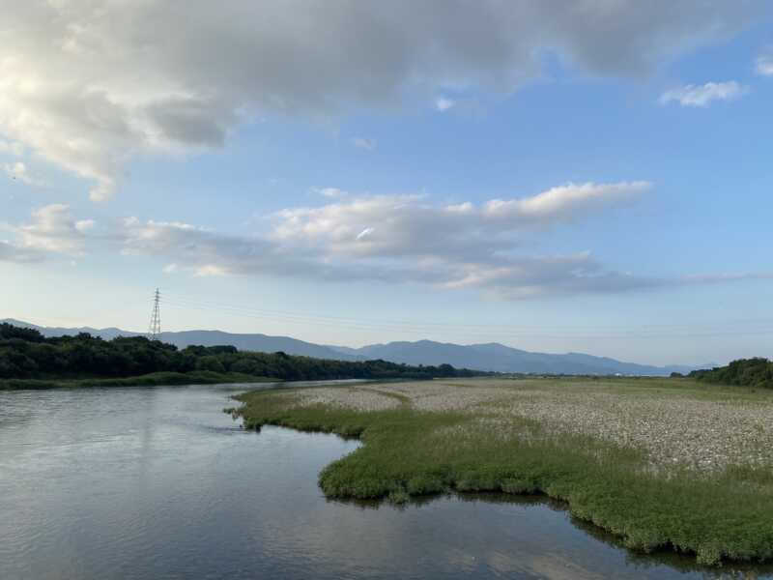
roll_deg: +0.1
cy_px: 290
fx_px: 581
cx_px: 386
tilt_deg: +7.7
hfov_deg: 67.3
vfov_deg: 53.1
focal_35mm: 26
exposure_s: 1/1395
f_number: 1.8
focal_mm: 4.25
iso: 32
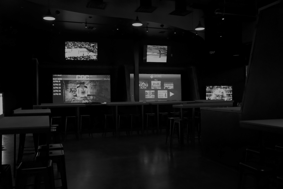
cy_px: 94
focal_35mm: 33
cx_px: 142
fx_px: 260
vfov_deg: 40.0
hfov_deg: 57.2
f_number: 2.8
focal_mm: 33
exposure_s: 1/250
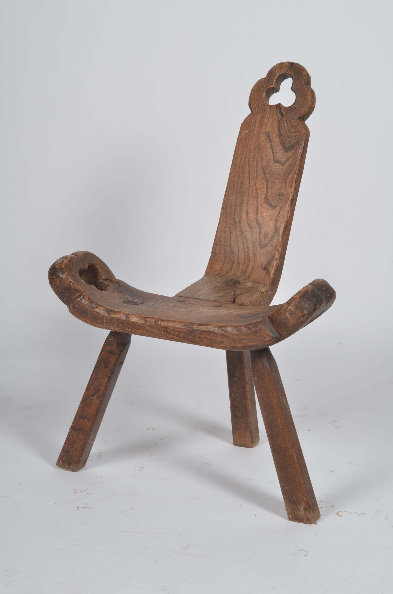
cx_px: 196
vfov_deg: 27.0
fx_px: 1234
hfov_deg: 18.1
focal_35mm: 75
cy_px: 297
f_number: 11
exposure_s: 1/125
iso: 100
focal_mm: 50
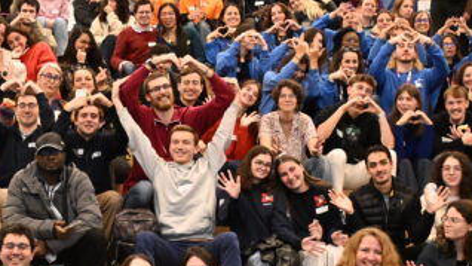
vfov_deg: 7.8
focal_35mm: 155
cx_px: 83
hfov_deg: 13.8
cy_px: 292
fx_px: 1934
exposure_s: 1/125
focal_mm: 30.5
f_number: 4.8
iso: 2200
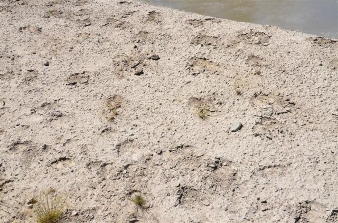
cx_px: 169
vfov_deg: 34.0
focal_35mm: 39
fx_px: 365
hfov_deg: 49.7
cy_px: 112
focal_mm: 26
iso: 100
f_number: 13
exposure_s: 1/250
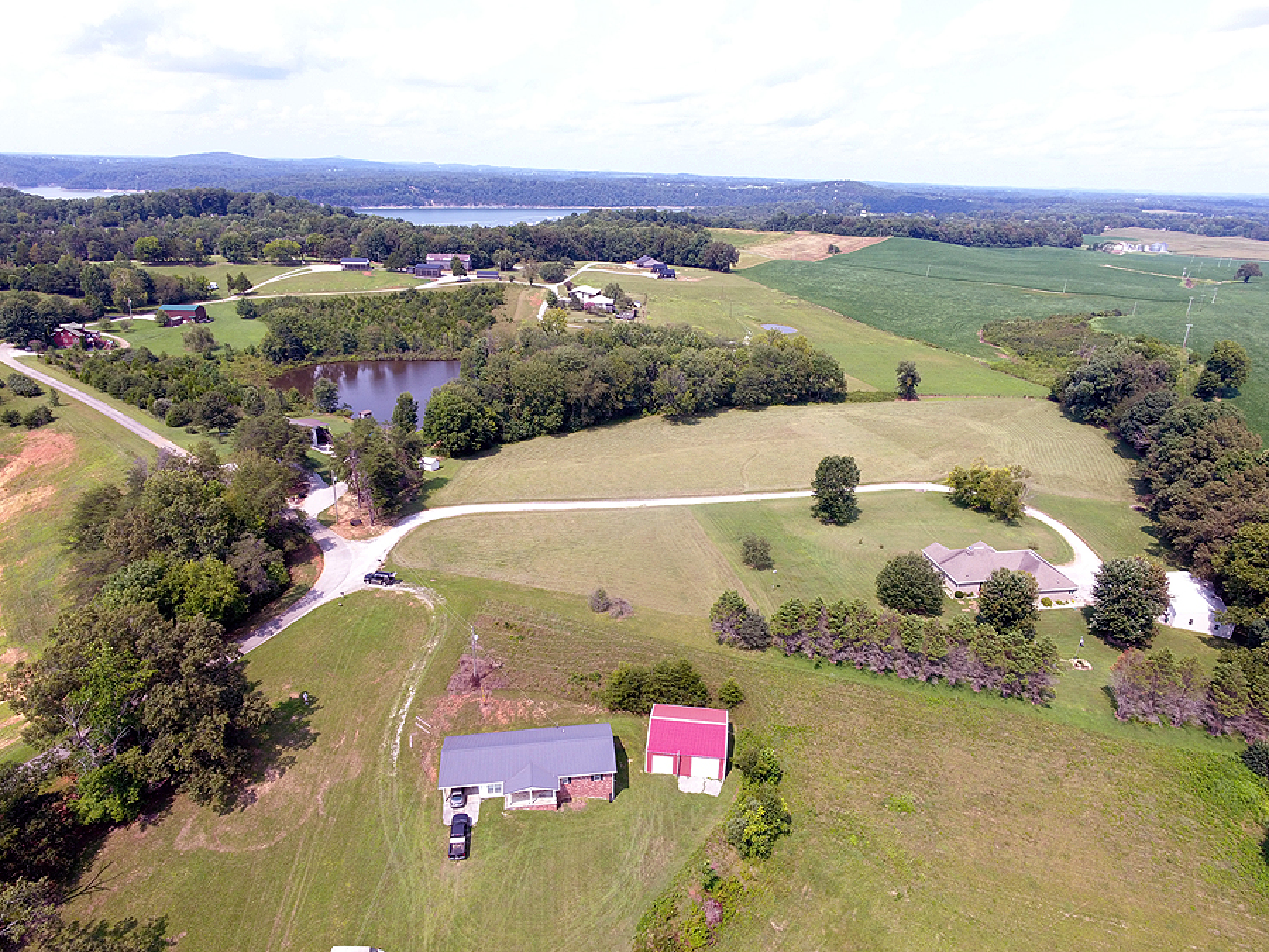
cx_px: 634
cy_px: 476
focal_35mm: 20
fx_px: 733
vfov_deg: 66.0
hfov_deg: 81.7
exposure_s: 1/378
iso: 100
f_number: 2.8
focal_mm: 3.61
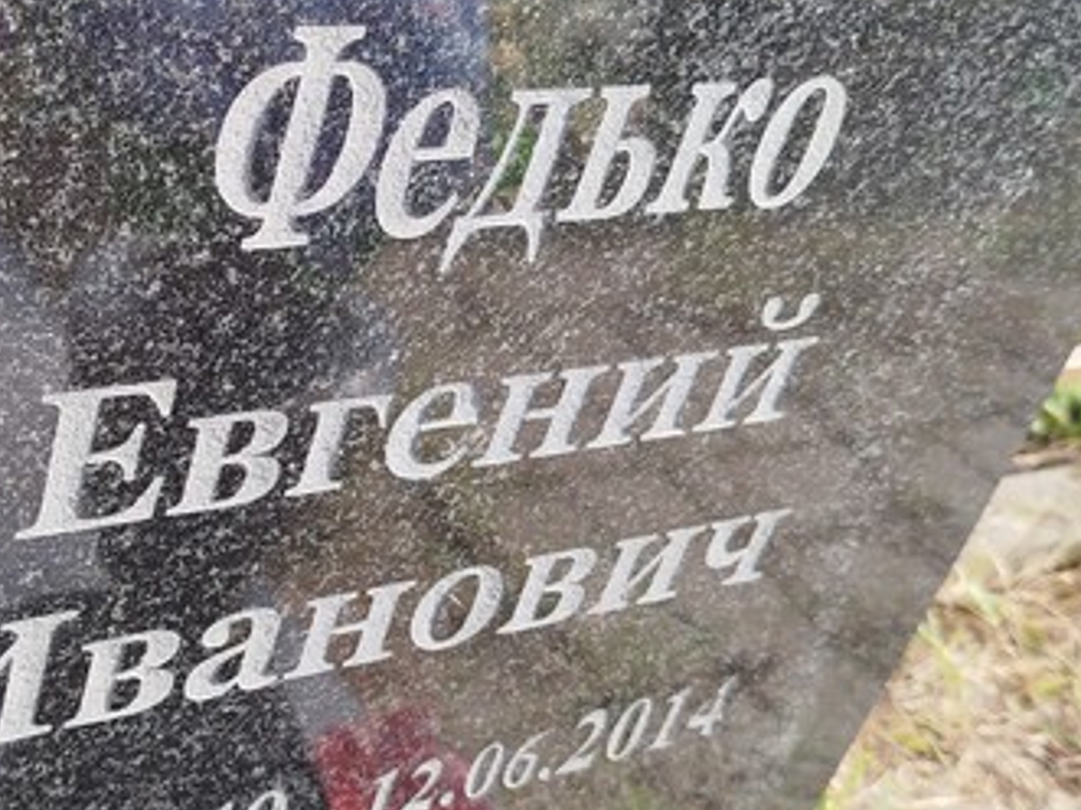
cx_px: 212
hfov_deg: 32.3
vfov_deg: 25.2
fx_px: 1811
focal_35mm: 58
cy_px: 461
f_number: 1.7
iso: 50
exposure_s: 1/250
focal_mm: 5.31
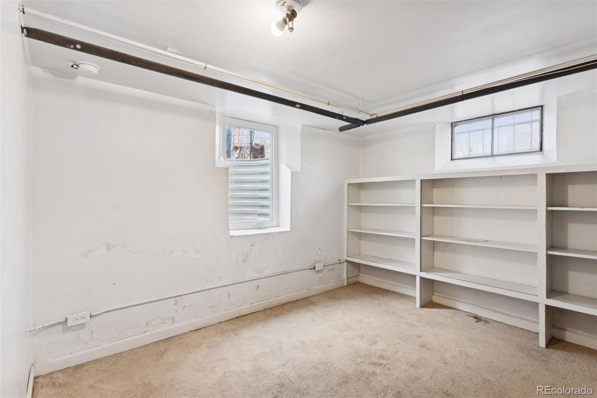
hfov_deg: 93.3
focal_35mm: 17
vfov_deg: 70.4
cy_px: 199
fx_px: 282
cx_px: 298
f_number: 9
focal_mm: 17
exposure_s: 1/8
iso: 400
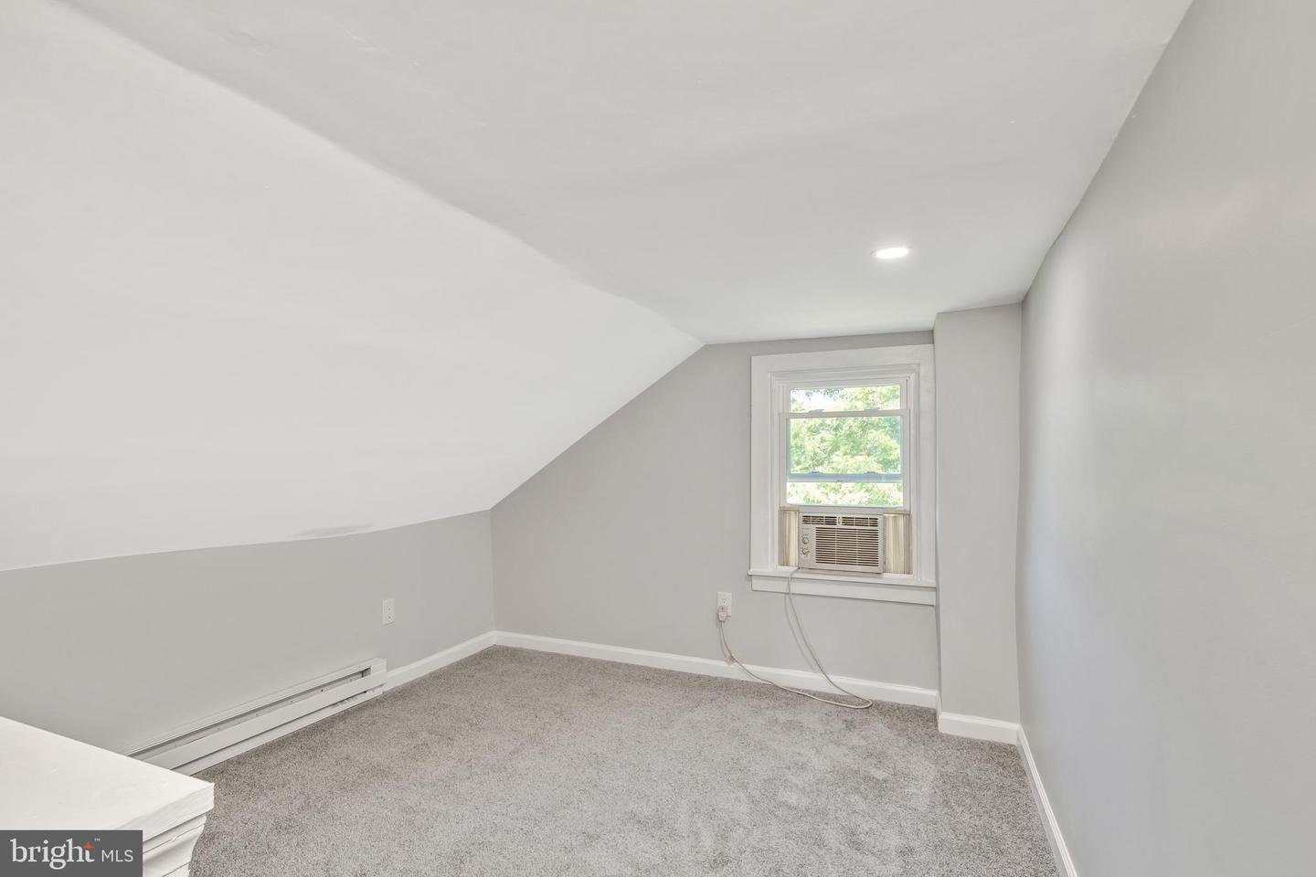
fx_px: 548
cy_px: 438
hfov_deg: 100.4
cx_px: 658
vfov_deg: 77.3
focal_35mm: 15
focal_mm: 10
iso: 400
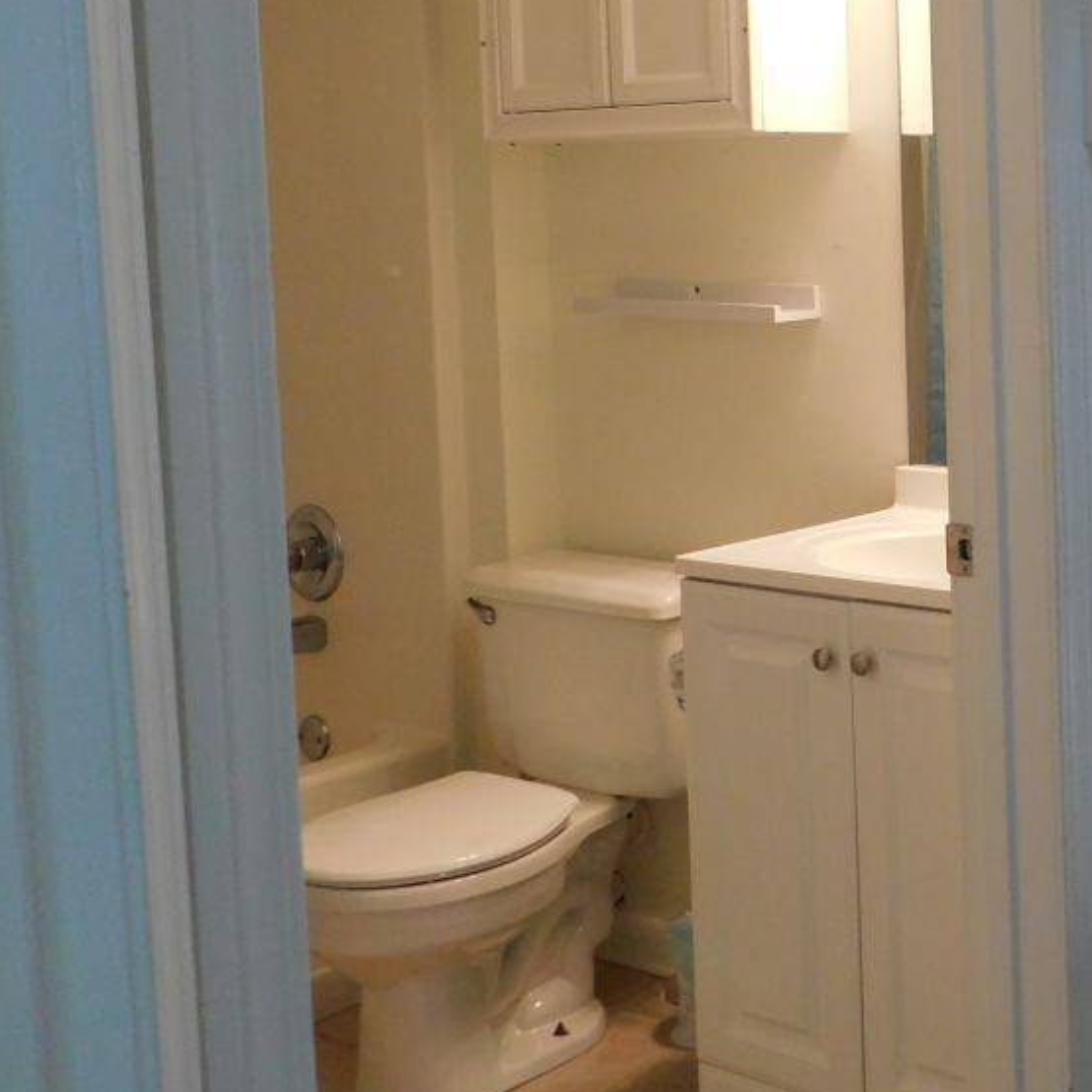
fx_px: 1963
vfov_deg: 30.7
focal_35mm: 55
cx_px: 1127
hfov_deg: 28.8
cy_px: 317
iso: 400
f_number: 3.2
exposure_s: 1/30
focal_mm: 5.3
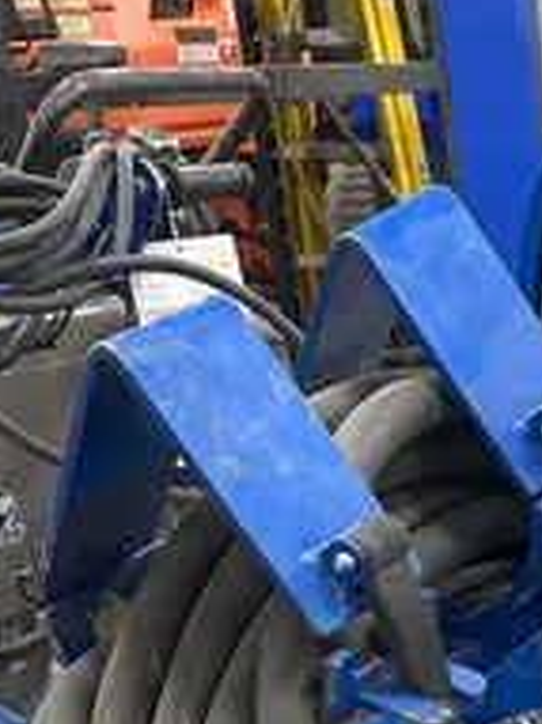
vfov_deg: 17.7
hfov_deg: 13.4
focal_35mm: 100
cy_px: 1067
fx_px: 2090
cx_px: 948
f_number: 1.5
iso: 160
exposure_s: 1/60
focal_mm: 5.7
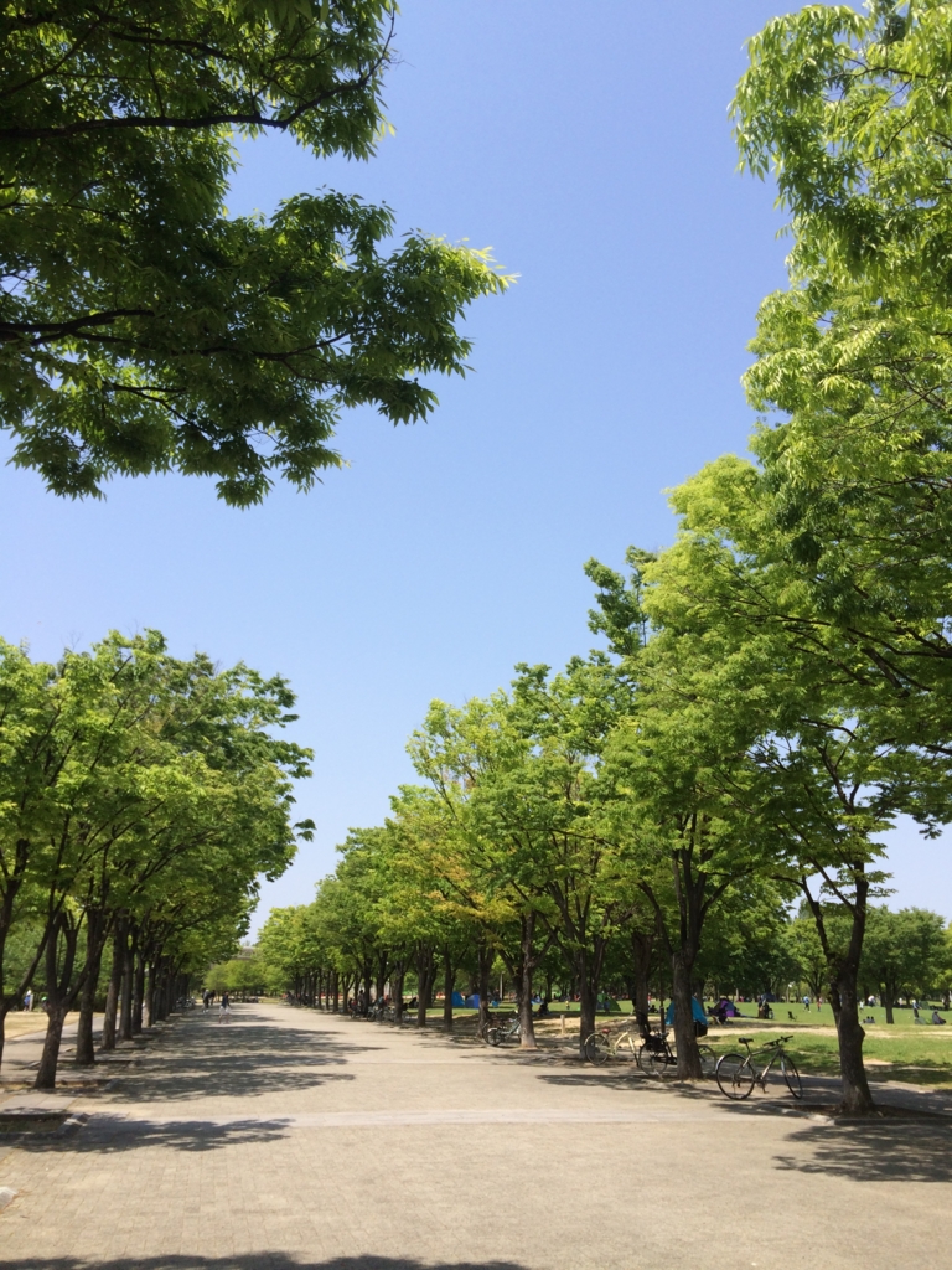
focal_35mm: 29
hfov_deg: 48.2
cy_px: 635
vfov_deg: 61.7
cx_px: 476
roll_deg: +0.2
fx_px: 1063
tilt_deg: +18.0
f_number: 2.2
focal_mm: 4.15
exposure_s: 1/1466
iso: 32
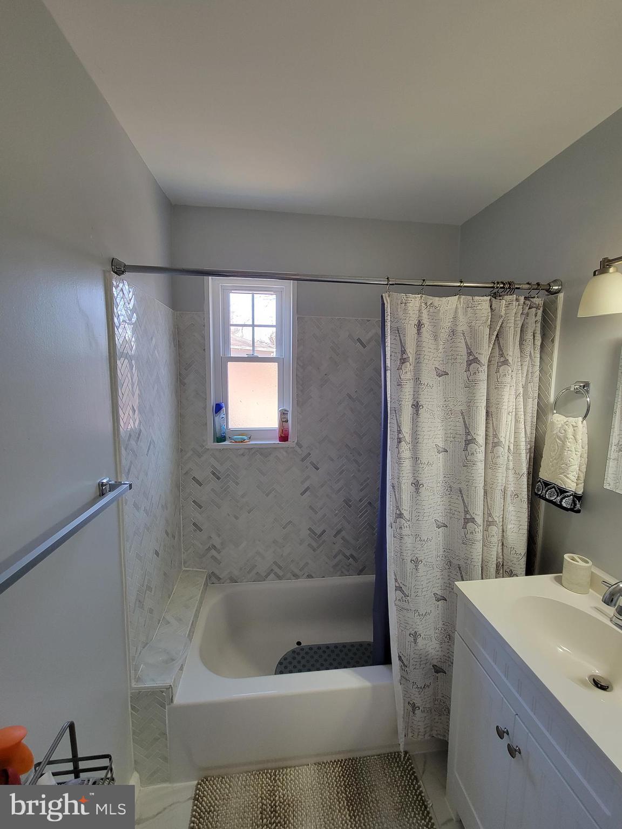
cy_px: 414
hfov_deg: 89.9
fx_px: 311
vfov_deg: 106.2
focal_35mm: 13
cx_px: 311
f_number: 2.2
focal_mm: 2.2
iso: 200
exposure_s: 1/60
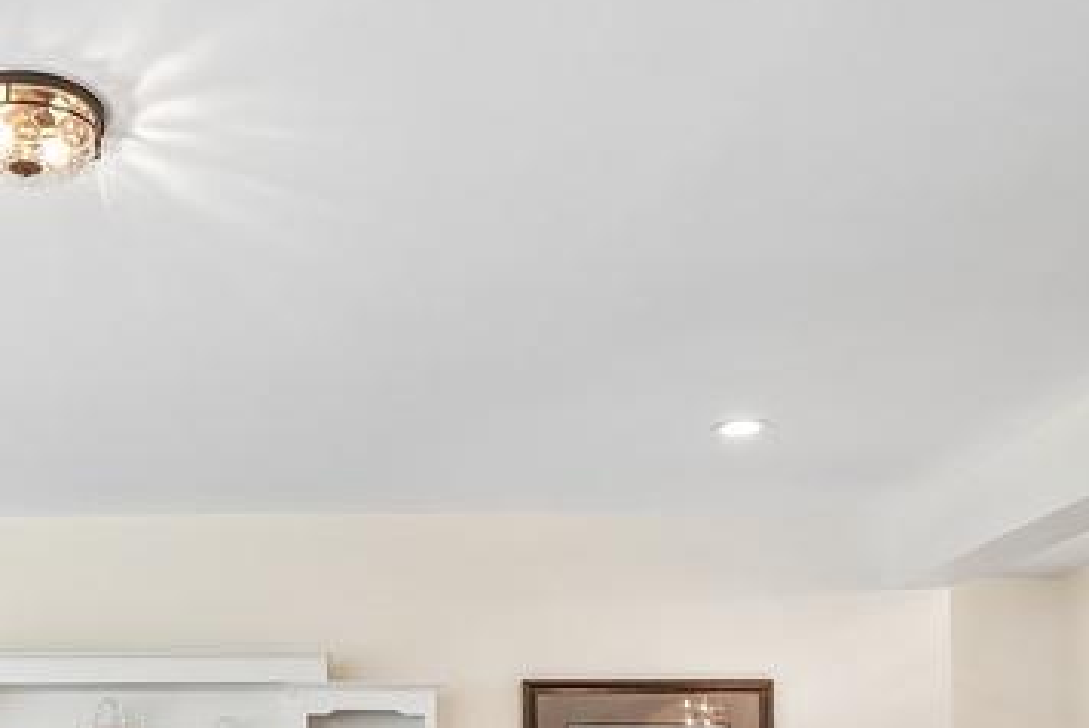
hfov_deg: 40.9
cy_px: 974
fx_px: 1393
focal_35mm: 46
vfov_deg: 24.9
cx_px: 220
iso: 400
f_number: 8
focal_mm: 16
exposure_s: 1/10
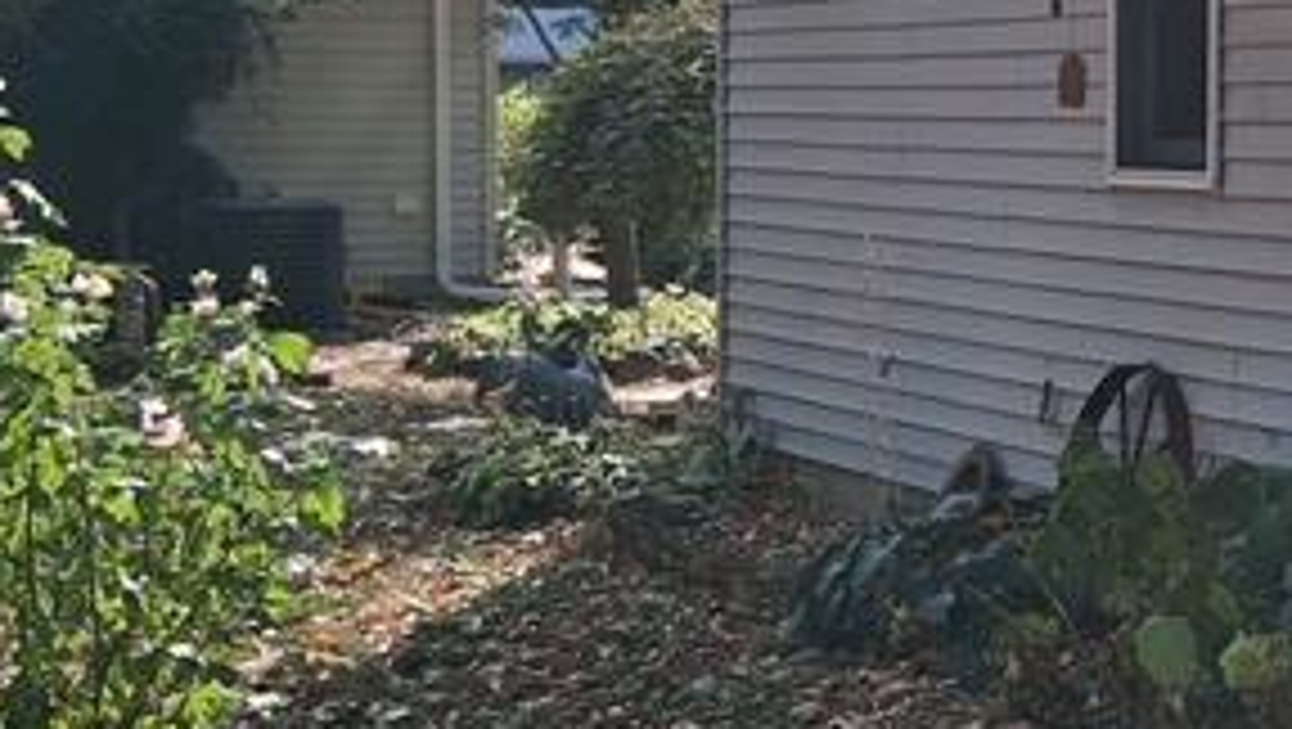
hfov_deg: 18.6
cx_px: 1945
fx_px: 3463
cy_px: 270
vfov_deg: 12.0
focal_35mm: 101
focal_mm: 3.98
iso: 25
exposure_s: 1/331
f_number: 1.8
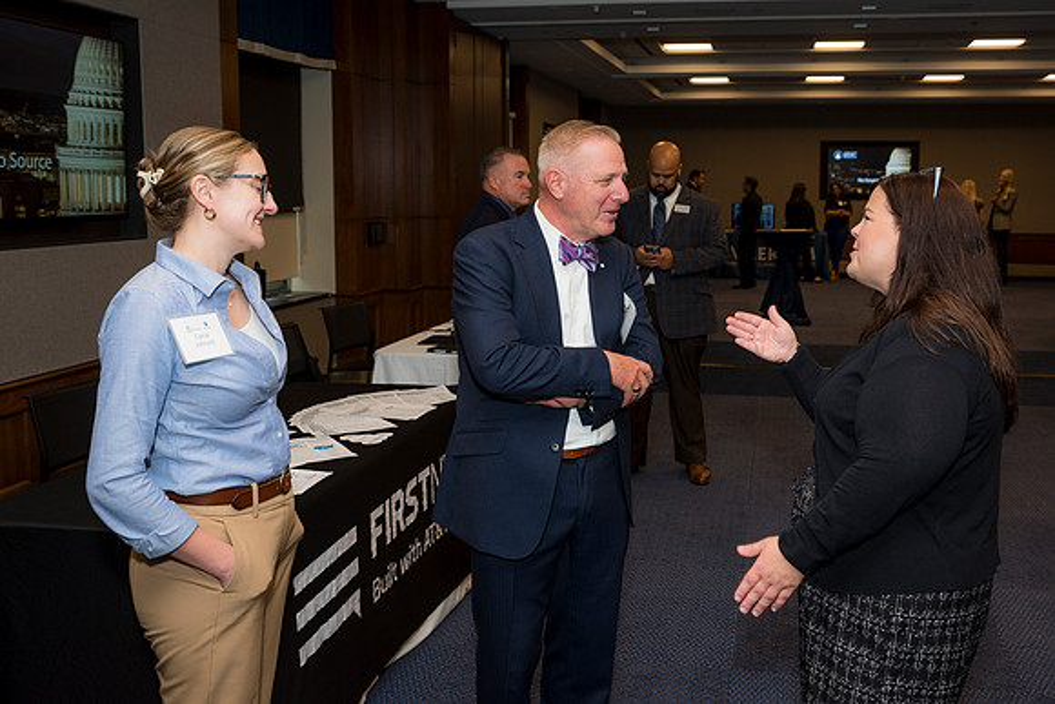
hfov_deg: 58.7
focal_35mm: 32
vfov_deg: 41.1
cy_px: 352
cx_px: 528
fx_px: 938
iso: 800
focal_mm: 32
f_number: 5
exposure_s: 1/125
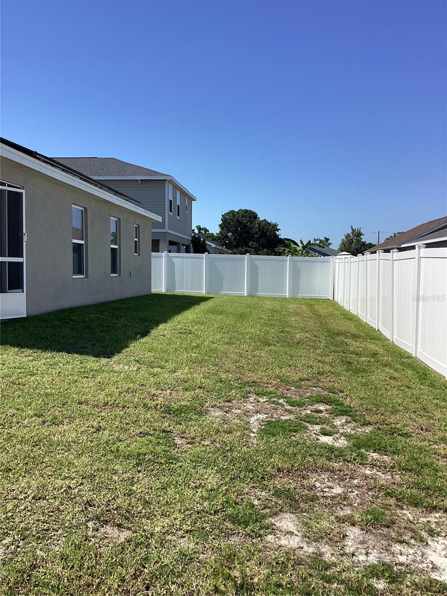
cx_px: 224
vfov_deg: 58.4
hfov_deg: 45.4
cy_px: 298
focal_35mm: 31
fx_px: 534
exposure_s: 1/1538
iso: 25
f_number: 2.4
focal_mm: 3.3
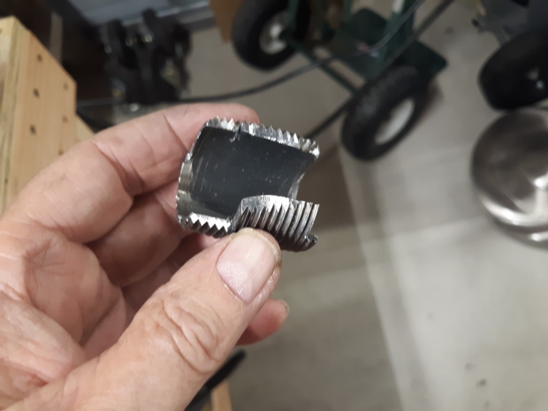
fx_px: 443
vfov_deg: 49.7
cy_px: 206
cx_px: 274
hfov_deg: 63.4
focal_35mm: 28
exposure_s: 1/40
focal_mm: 3.7
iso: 200
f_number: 1.7
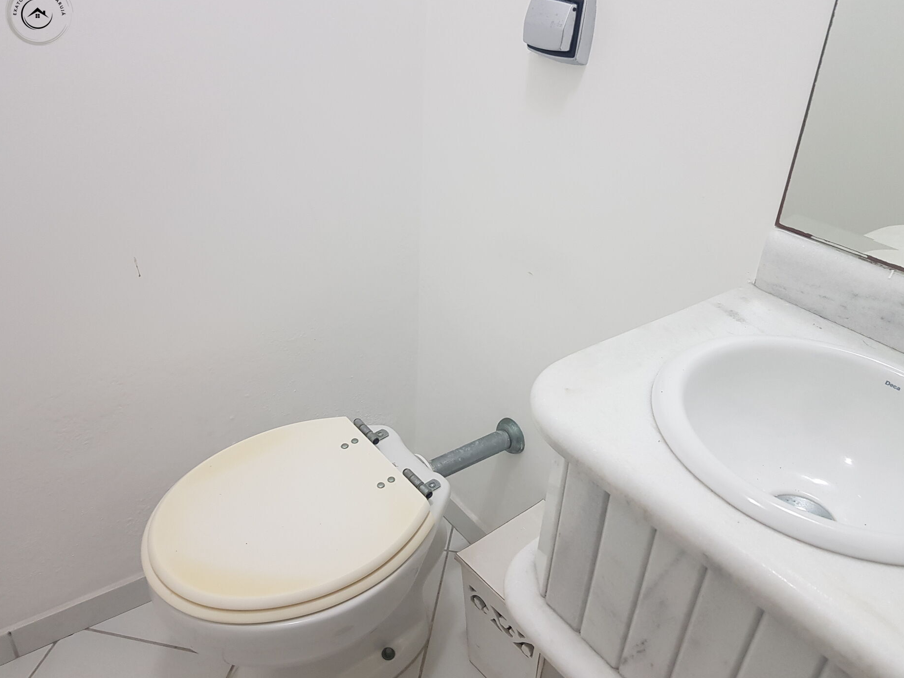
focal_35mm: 27
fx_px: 705
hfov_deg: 65.3
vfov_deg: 51.4
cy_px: 330
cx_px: 440
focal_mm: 4.2
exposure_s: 1/60
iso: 100
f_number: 1.7
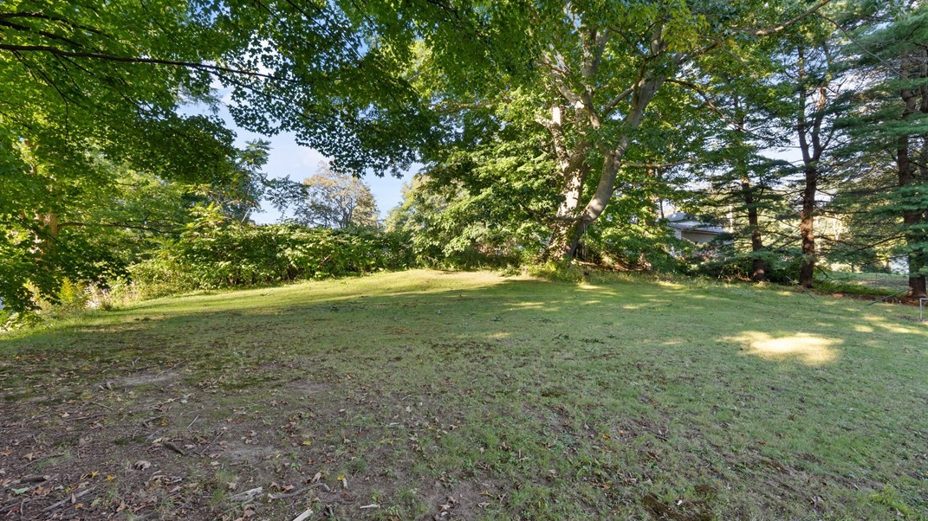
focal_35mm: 17
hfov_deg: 95.9
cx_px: 460
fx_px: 418
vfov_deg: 63.9
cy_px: 271
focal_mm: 16
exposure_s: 1/30
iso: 250
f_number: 9
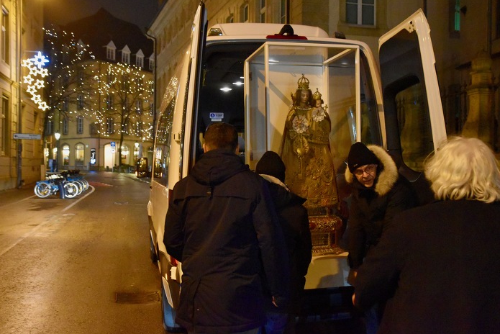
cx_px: 256
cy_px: 163
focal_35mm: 41
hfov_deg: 47.4
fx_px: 570
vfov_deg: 32.7
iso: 6400
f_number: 3.8
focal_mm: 24
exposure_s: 1/60
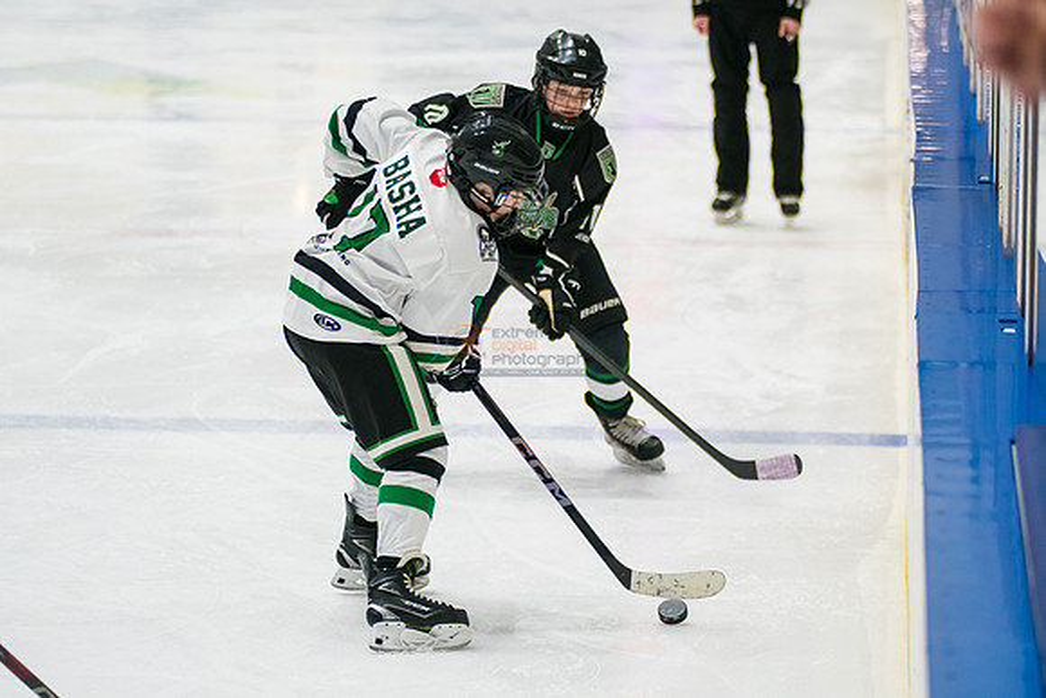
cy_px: 338
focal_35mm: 176
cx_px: 593
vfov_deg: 7.8
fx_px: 5121
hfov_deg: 11.7
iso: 3200
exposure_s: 1/1000
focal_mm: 120
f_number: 3.2
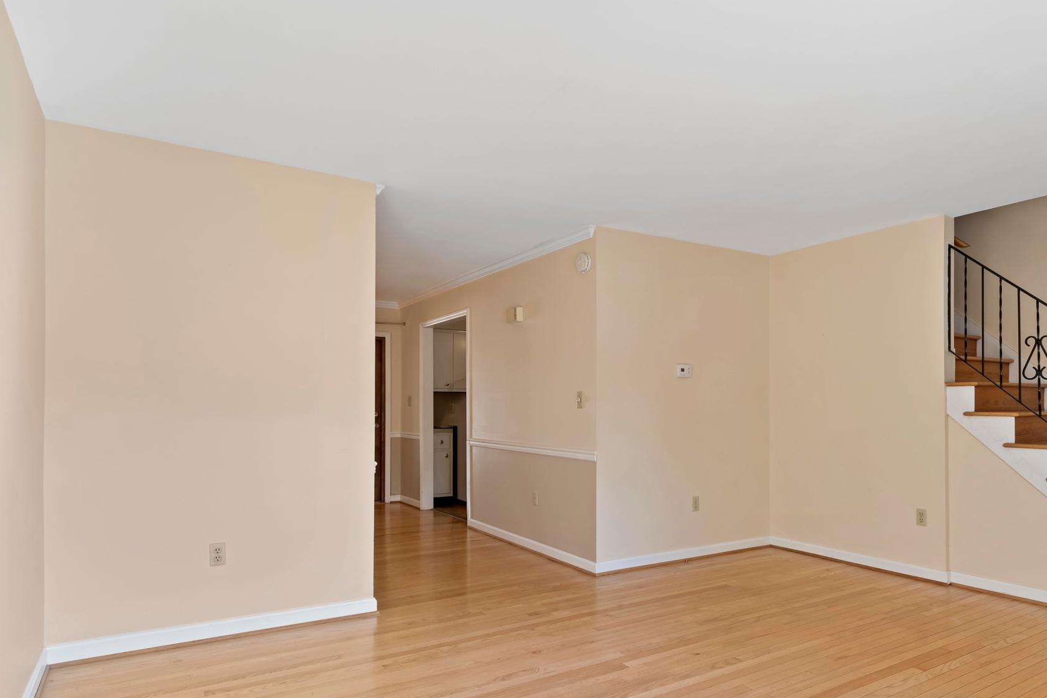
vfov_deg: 57.0
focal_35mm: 22
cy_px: 401
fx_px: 640
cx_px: 578
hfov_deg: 78.3
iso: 500
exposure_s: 1/20
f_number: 8
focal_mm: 18
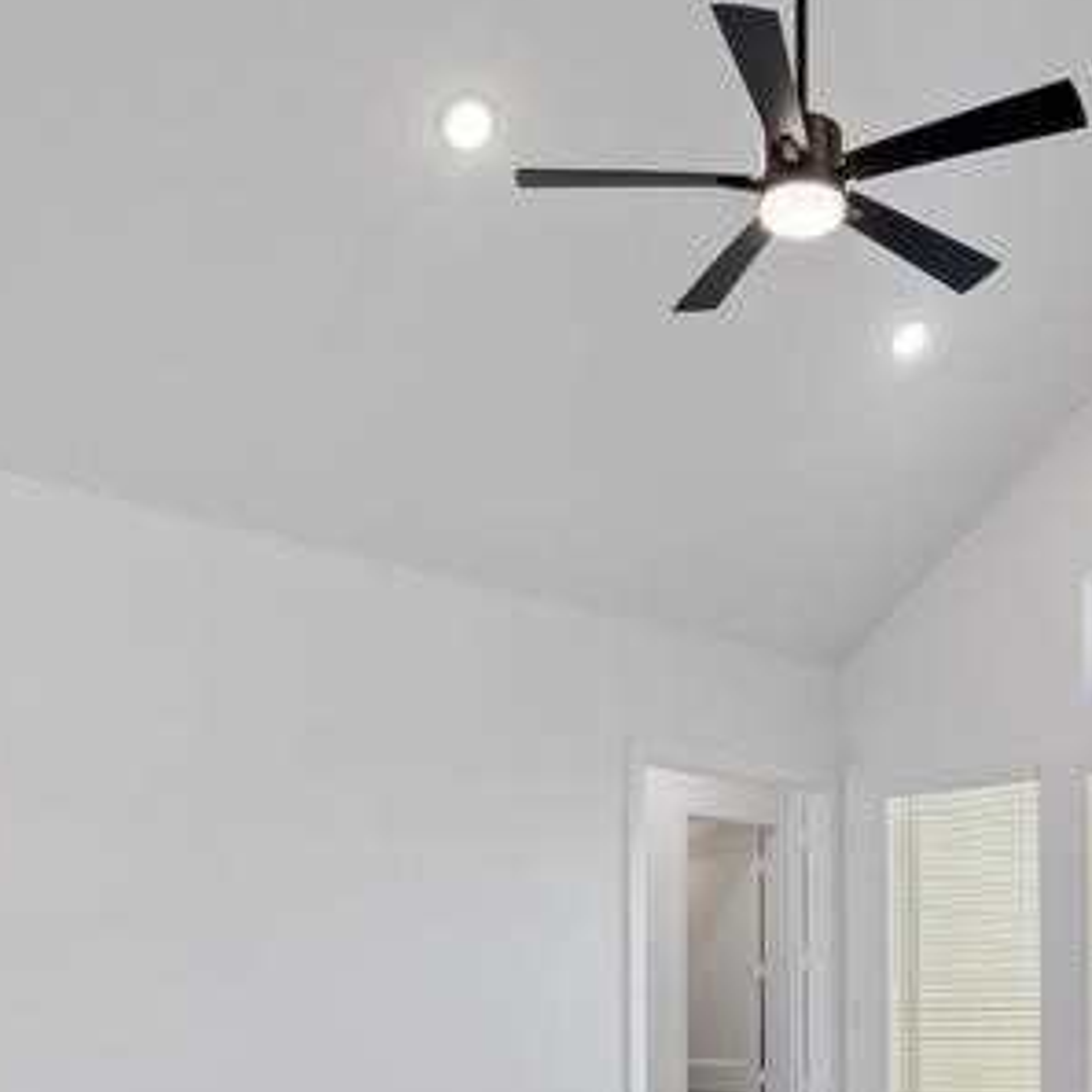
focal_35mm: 41
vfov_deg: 37.7
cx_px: 717
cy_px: 1018
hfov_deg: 40.5
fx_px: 1463
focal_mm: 14
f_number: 9
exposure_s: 1/10
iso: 320
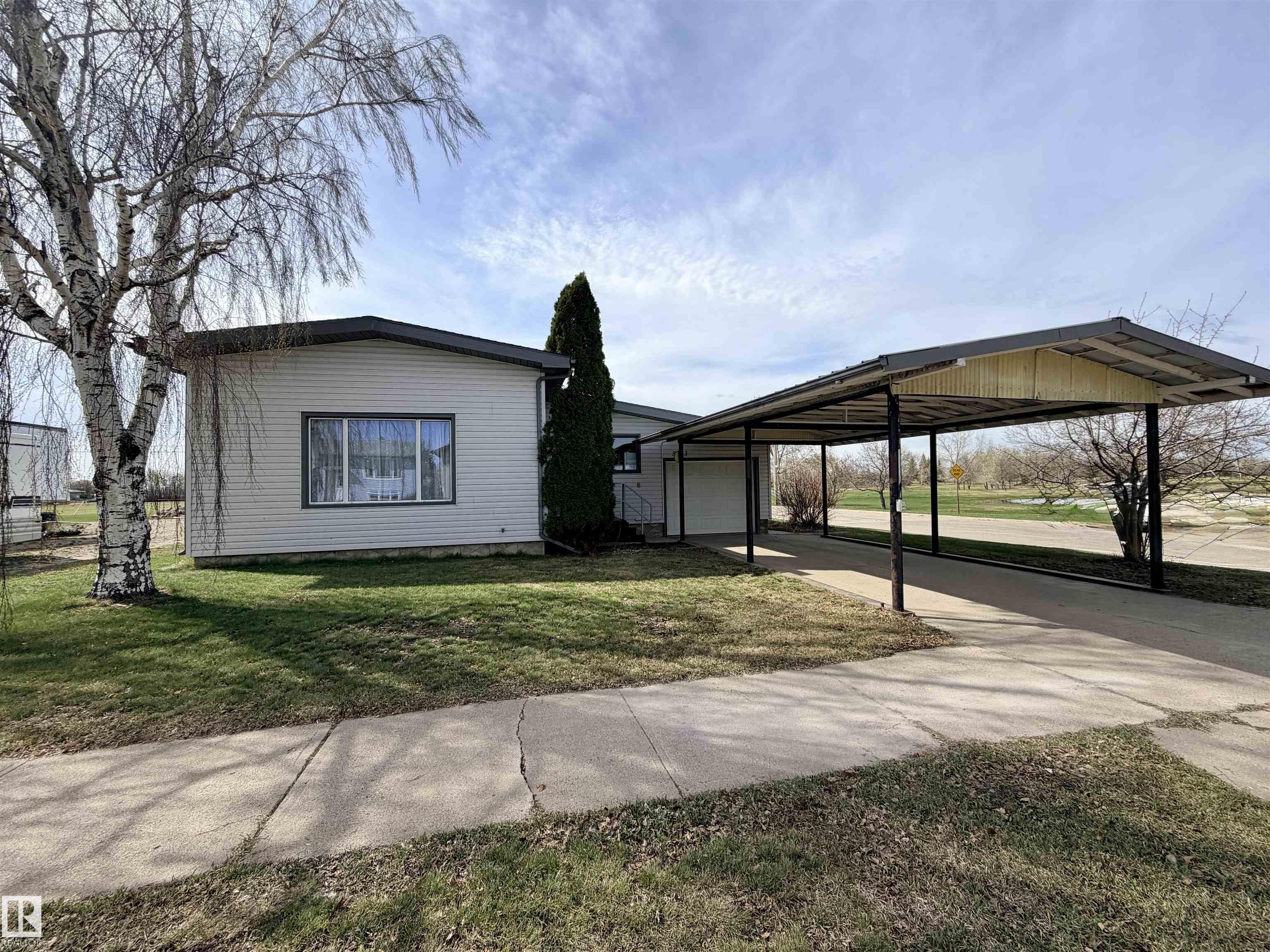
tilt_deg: +0.4
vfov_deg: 85.7
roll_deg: +1.6
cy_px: 476
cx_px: 635
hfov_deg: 102.1
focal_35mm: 14
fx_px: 514
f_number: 2.2
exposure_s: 1/928
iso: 20
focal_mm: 2.22
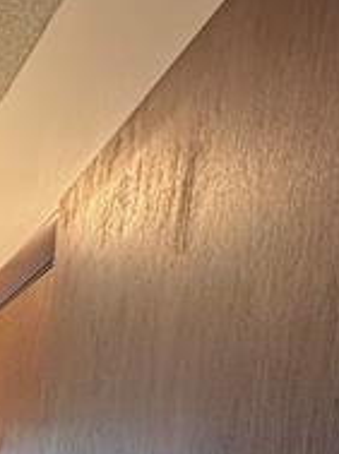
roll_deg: -0.4
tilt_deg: -12.8
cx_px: -250
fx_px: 747
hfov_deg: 19.8
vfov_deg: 24.7
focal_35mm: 57
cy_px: 706
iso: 250
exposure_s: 1/120
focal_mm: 2.22
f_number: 2.2
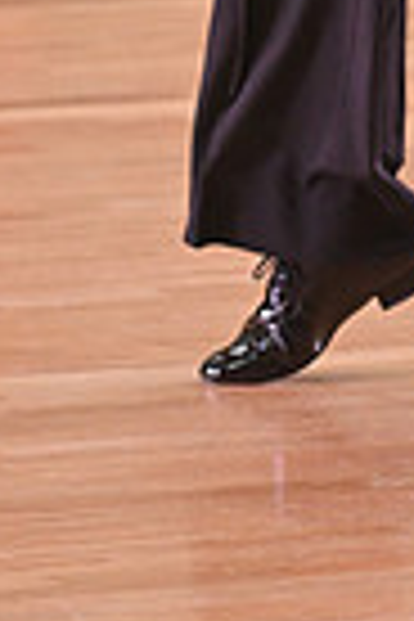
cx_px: 776
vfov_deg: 3.1
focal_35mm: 671
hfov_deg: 2.0
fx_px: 11574
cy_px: -423
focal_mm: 160
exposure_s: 1/320
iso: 3200
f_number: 5
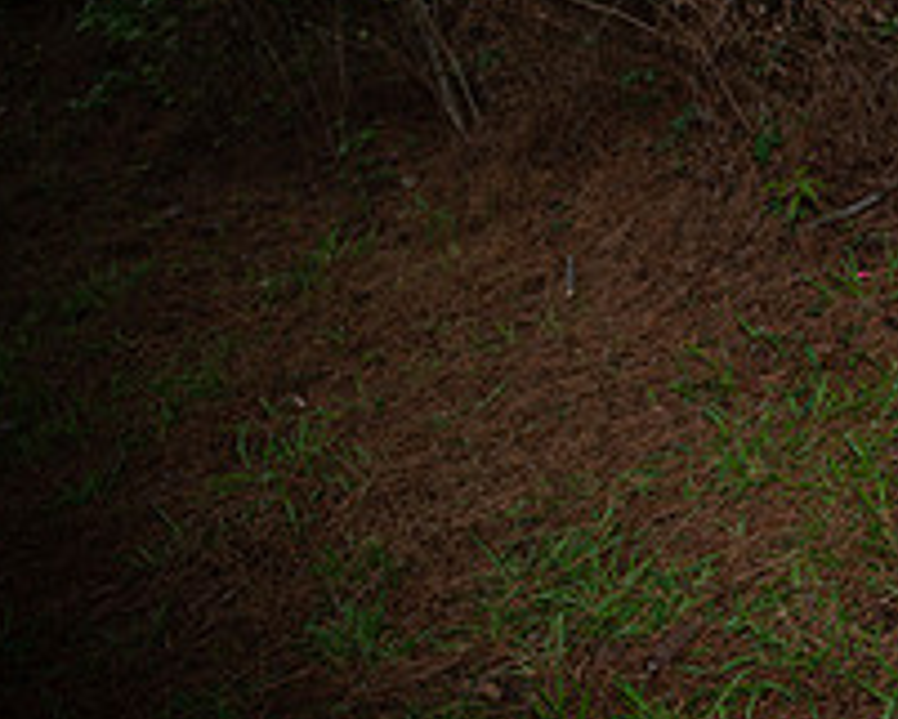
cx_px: 1121
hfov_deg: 25.6
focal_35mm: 65
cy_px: 45
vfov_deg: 22.8
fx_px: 1728
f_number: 2.8
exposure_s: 1/1000
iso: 100
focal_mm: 24
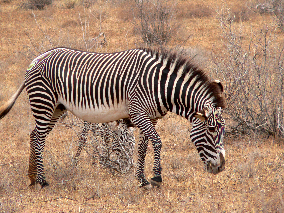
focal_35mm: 432
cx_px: 142
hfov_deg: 4.6
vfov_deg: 3.4
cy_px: 106
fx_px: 3544
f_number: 4
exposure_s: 1/400
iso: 80
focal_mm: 72
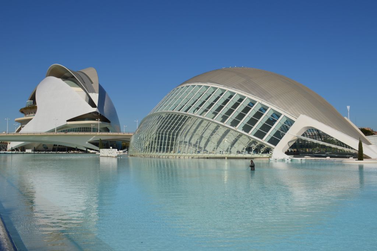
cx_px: 188
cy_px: 126
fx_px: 361
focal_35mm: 34
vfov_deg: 38.4
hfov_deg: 55.1
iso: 100
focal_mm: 23
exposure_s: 1/400
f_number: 10
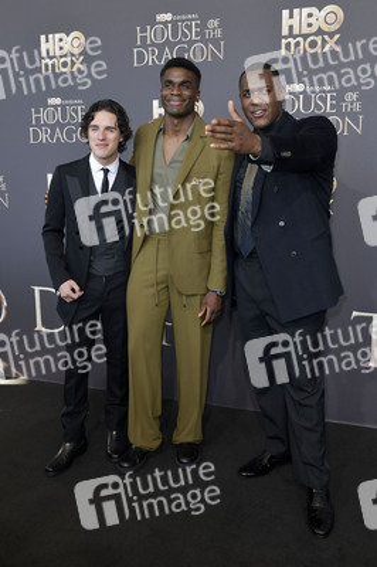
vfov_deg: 58.8
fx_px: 503
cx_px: 188
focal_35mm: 32
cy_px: 284
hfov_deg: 41.0
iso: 400
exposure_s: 1/200
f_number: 6.3
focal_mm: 32
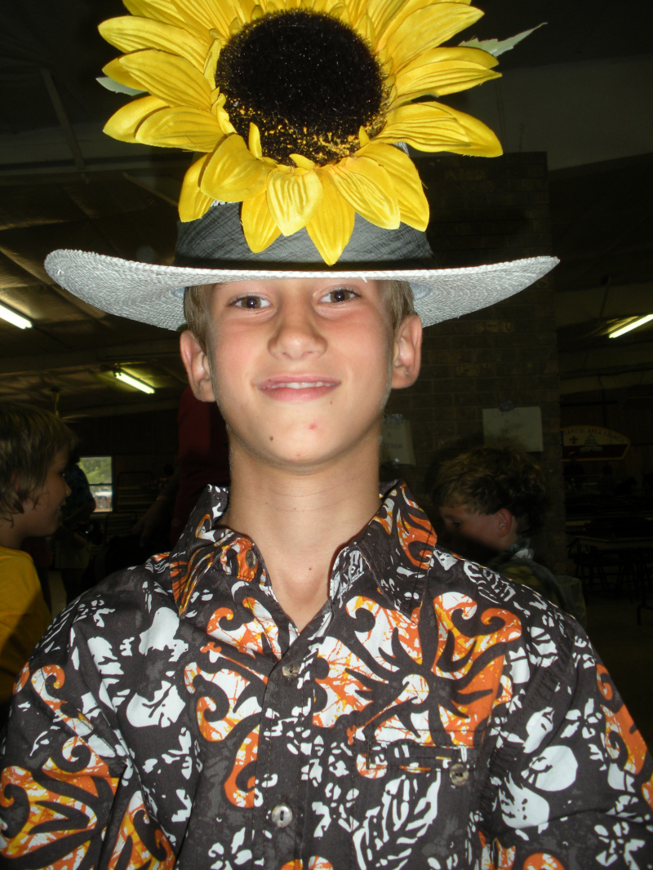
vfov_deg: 51.3
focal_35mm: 36
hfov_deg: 39.7
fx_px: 905
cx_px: 326
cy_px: 435
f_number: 3.5
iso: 64
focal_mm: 6.3
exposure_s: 1/60
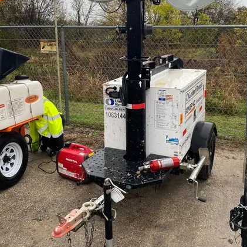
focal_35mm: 40
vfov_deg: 41.6
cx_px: 133
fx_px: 323
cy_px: 94
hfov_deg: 41.8
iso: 32
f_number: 1.8
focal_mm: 4.25
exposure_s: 1/256
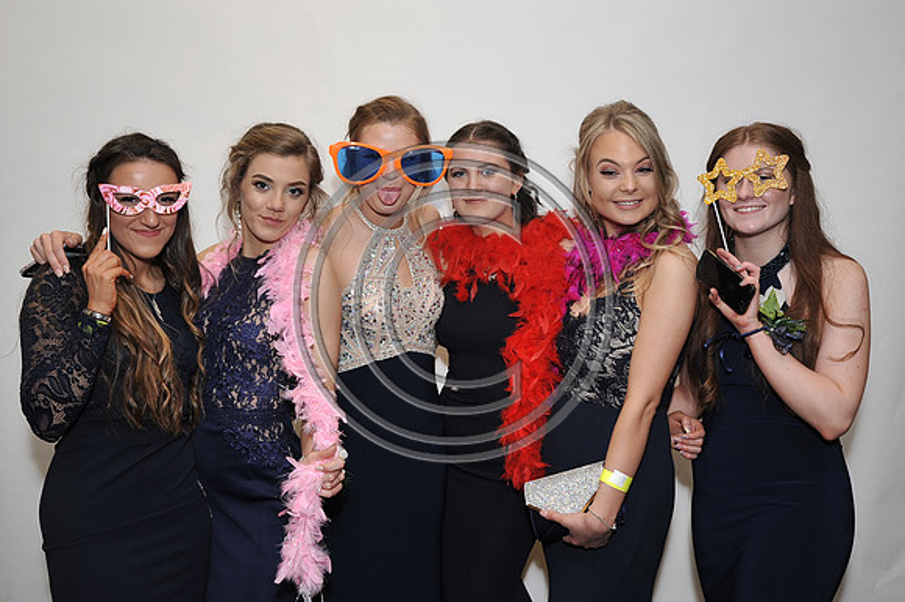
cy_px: 301
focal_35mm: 42
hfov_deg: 46.4
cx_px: 452
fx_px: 1055
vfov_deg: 31.9
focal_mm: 42
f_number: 6.3
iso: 800
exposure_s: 1/60
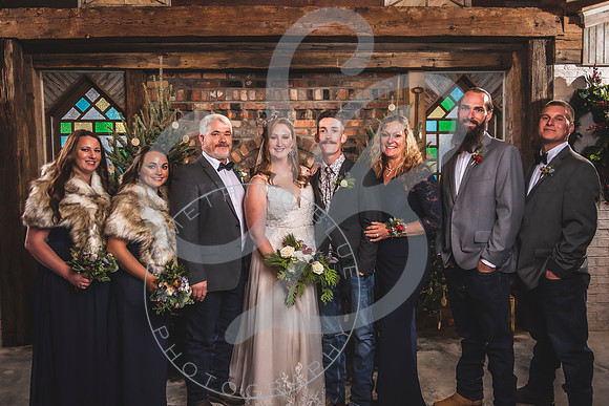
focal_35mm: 33
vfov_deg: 39.9
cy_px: 203
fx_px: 560
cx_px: 304
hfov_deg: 57.0
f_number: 2.8
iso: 200
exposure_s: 1/160
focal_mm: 31
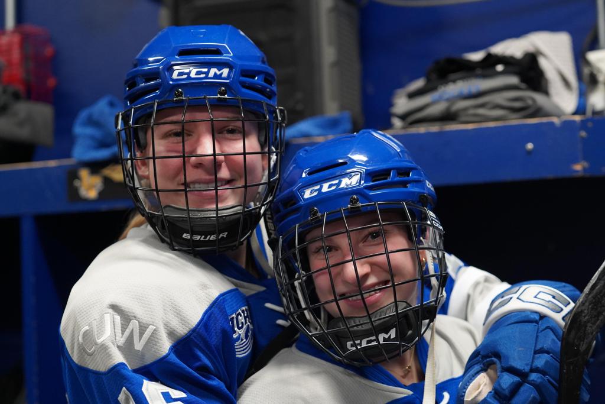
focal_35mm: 70
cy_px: 202
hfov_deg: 28.8
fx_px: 1176
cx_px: 302
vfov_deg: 19.5
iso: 6400
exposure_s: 1/160
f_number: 4
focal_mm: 70
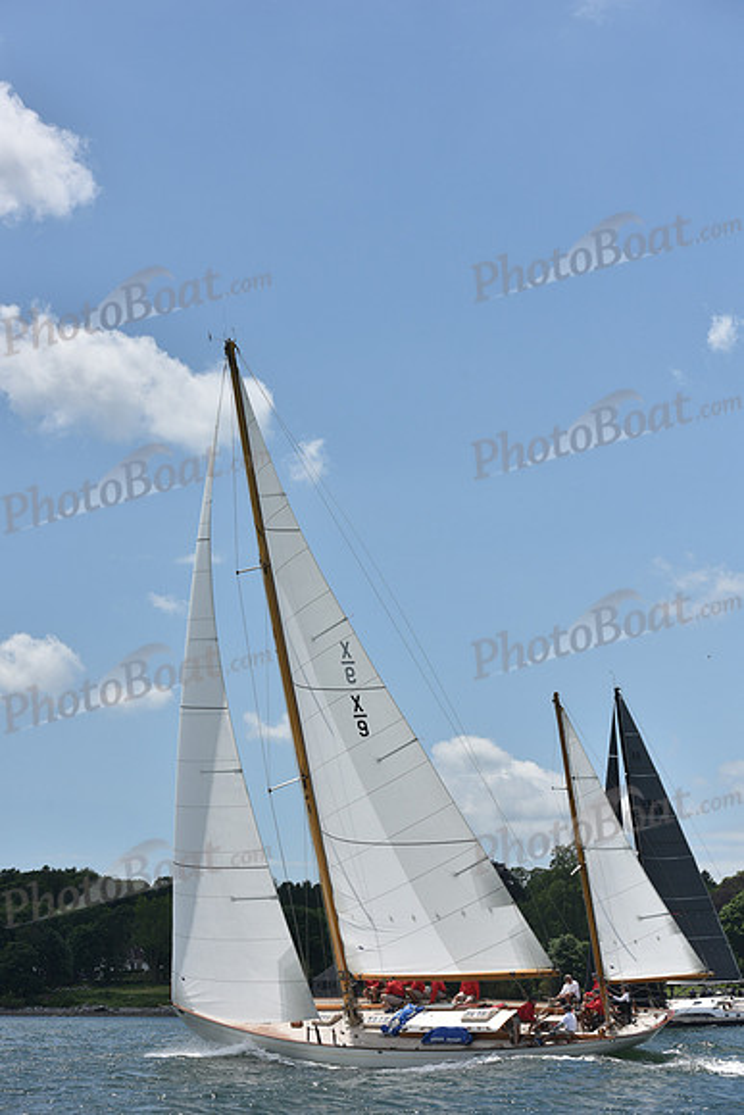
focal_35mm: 70
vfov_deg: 28.8
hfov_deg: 19.5
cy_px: 558
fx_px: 2169
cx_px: 372
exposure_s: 1/1600
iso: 250
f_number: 8
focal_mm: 70
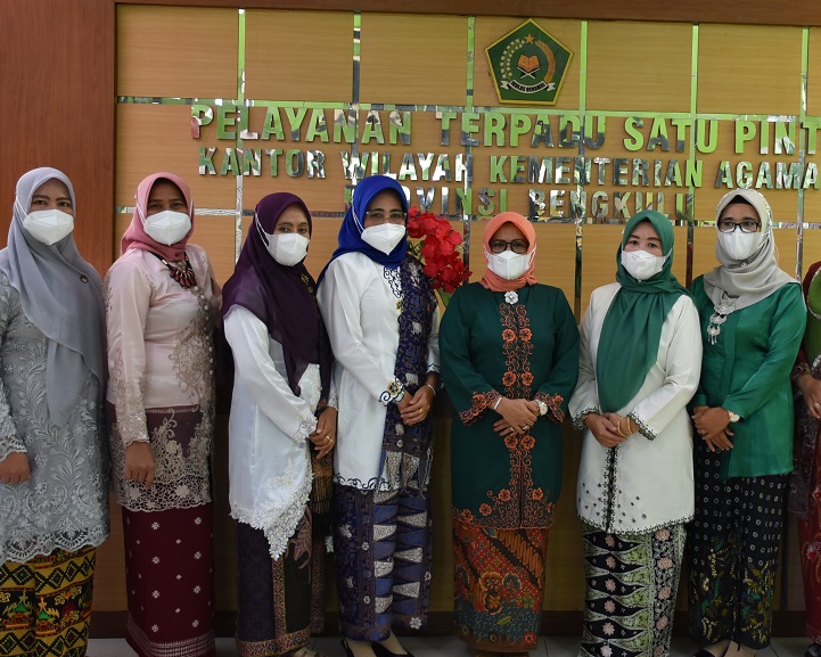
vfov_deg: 31.4
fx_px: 1166
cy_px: 278
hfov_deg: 38.5
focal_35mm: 48
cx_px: 519
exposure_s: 1/60
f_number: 4
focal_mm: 24
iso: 800
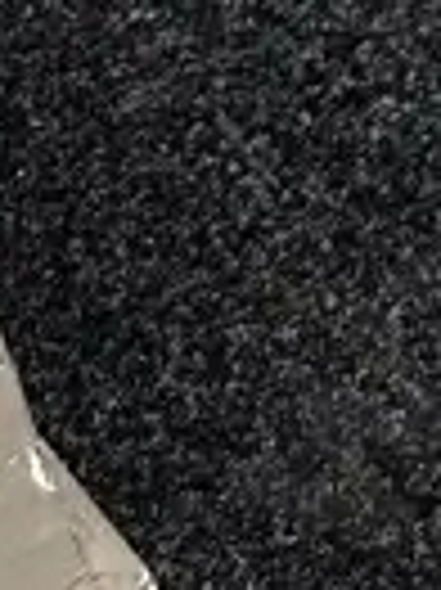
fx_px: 3199
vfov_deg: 8.5
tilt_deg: -34.7
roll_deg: -5.9
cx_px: 1665
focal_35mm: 188
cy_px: -1302
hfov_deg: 6.6
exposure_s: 1/100
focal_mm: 6.86
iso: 200
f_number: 1.78
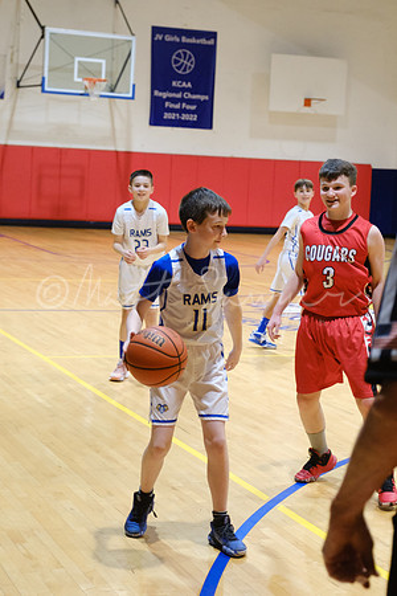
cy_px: 298
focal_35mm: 77
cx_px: 198
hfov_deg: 17.8
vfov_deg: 26.5
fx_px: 1265
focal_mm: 34.2
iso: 2000
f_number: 2.8
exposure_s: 1/400
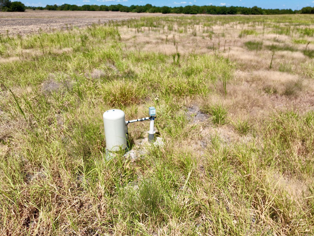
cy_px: 118
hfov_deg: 69.4
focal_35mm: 25
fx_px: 227
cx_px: 162
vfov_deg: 54.9
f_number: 2.8
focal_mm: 12.29
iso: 100
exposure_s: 1/2500
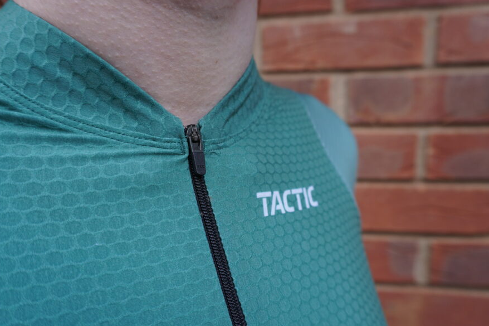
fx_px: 380
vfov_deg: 46.3
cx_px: 232
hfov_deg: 65.4
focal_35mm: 28
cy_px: 176
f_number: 4
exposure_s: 1/160
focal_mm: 16
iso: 200
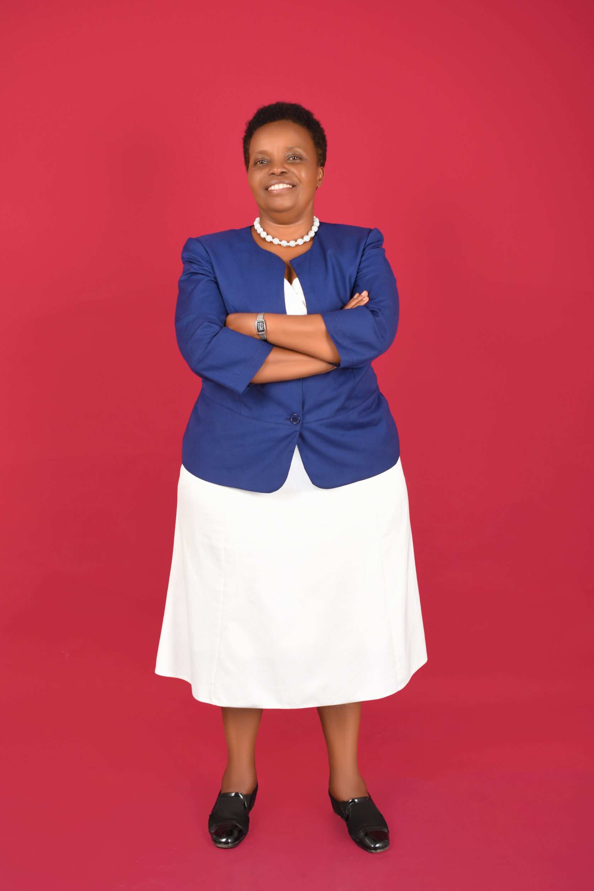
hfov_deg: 31.2
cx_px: 292
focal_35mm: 43
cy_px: 438
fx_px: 1064
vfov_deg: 45.4
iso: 100
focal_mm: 28
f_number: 5.6
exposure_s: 1/160
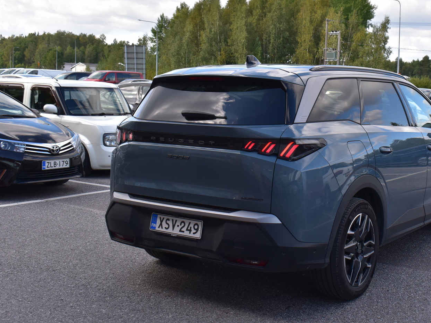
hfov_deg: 38.5
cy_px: 150
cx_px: 281
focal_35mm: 49
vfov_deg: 29.7
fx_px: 610
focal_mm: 26
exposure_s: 1/250
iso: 400
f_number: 9.5
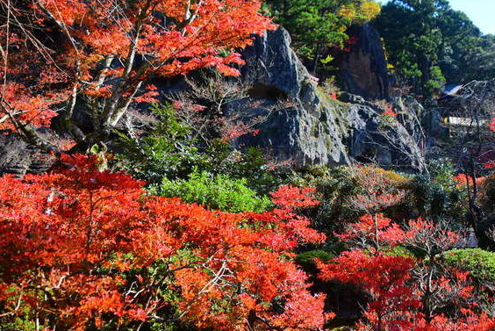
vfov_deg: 34.2
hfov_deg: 48.9
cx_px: 318
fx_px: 537
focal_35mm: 39
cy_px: 152
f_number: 3.5
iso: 1600
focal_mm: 18
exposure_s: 1/2500
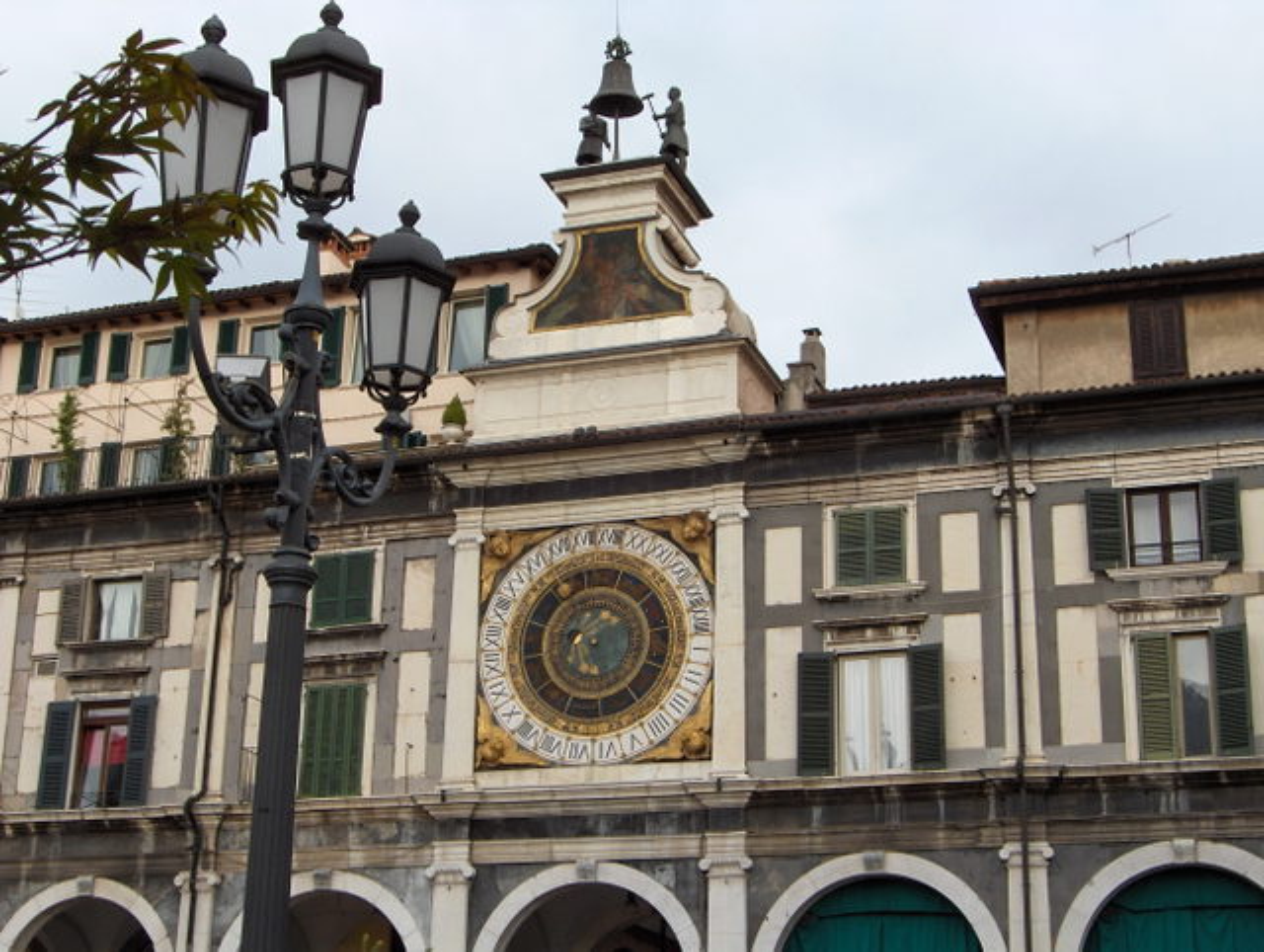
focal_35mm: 55
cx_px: 632
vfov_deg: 26.6
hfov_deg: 34.9
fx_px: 2011
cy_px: 476
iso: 100
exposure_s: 1/192
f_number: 5.4
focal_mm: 11.4
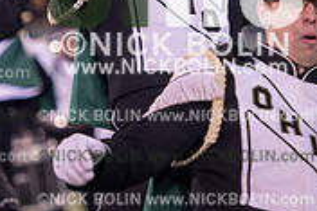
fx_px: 4055
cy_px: -10
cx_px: 175
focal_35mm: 461
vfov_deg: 3.0
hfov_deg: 4.5
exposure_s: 1/1250
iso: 2500
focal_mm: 140
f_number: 2.8
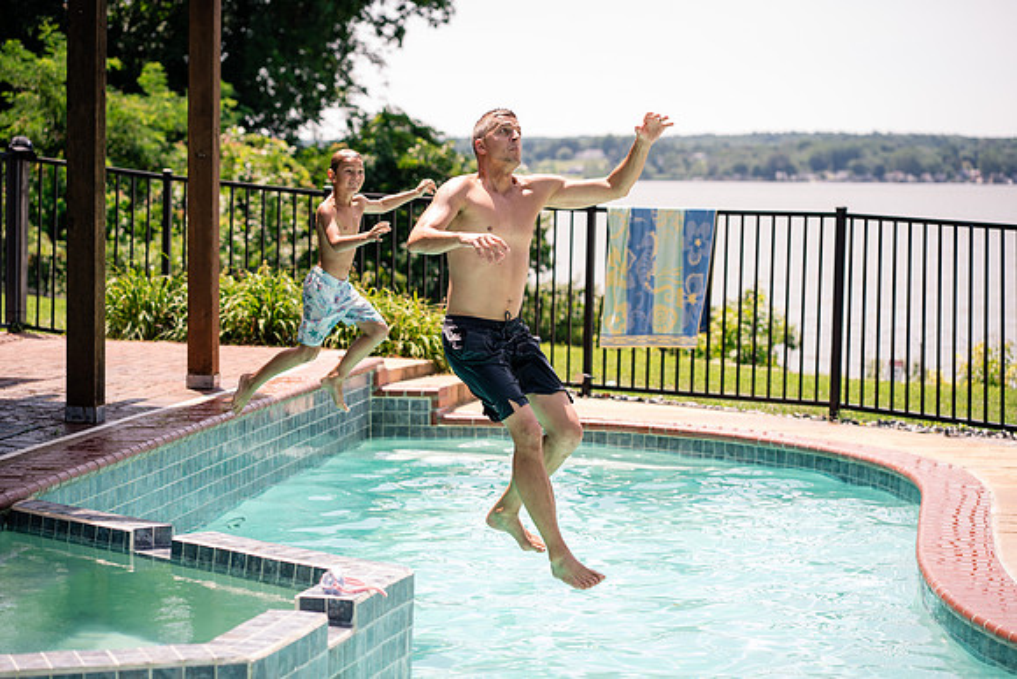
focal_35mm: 85
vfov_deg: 16.1
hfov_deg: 23.9
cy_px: 340
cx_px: 508
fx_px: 2402
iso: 200
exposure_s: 1/1000
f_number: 3.5
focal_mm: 85
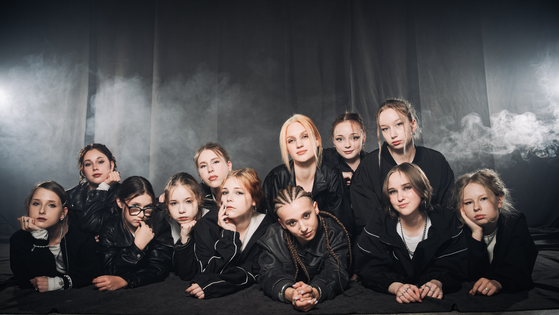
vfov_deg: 38.6
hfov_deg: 63.9
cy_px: 184
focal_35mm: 30
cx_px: 277
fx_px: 448
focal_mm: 28
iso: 500
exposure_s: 1/160
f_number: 4
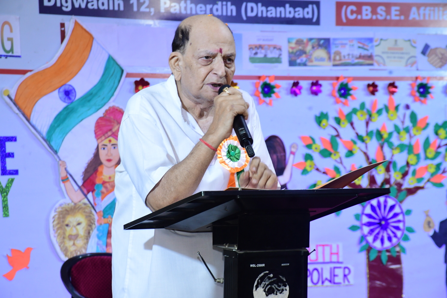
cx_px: 224
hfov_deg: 15.2
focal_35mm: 135
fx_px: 1676
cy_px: 149
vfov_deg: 10.2
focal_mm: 90
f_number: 7.1
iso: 1600
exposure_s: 1/50
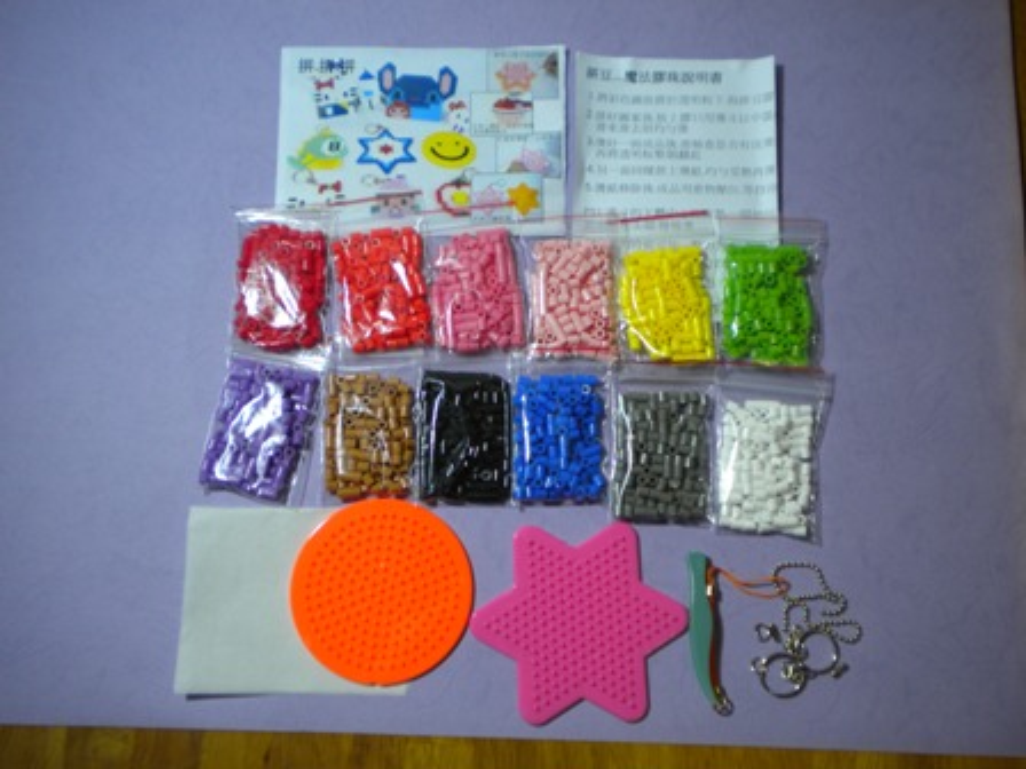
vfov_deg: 40.7
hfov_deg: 52.6
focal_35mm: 35
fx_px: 1037
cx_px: 513
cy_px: 384
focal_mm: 6.3
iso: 101
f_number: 3.1
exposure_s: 1/60
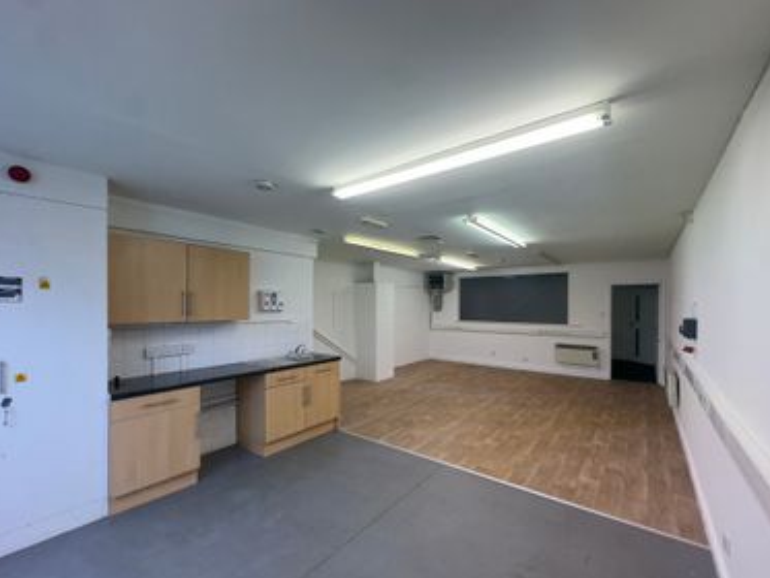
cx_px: 396
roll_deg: +0.2
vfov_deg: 81.7
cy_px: 308
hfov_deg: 98.1
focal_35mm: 15
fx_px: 334
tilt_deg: +0.0
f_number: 2.2
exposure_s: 1/100
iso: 64
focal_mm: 2.22
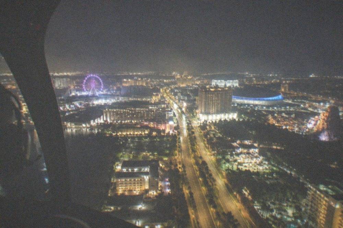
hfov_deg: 54.5
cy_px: 114
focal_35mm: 35
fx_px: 333
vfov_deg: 37.8
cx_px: 172
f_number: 8
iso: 1250
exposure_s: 1/40
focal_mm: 35
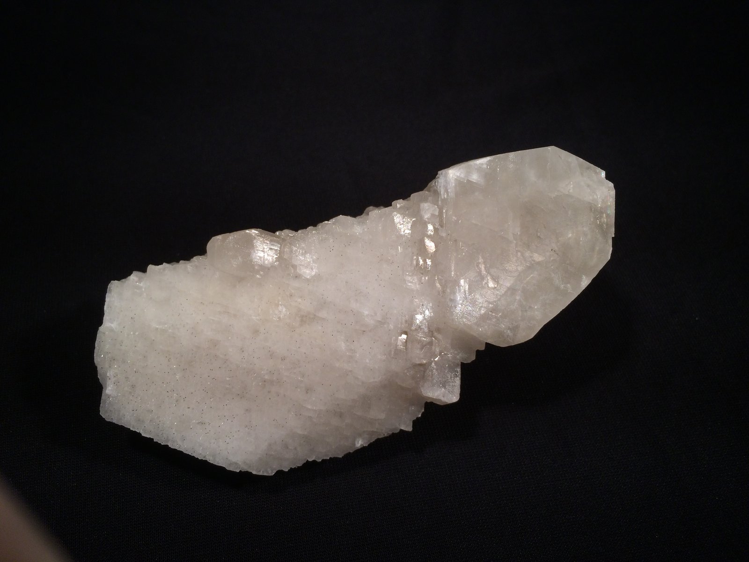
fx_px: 627
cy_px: 281
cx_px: 374
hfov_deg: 61.7
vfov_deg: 48.2
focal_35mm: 29
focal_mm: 4.15
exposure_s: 1/281
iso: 32
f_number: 2.2
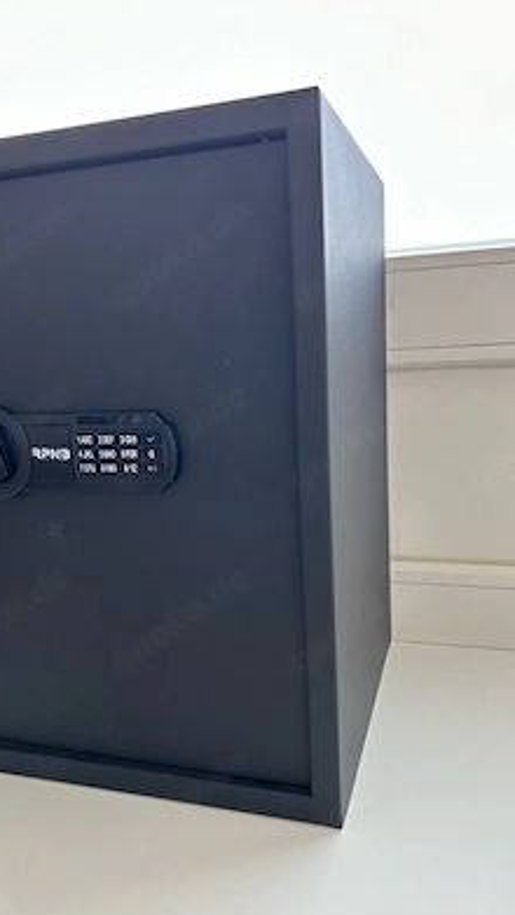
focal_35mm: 29
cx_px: 229
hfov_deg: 40.1
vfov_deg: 66.1
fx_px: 704
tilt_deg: -11.1
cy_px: 463
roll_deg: +3.4
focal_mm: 5.7
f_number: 1.5
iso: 50
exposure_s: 1/121
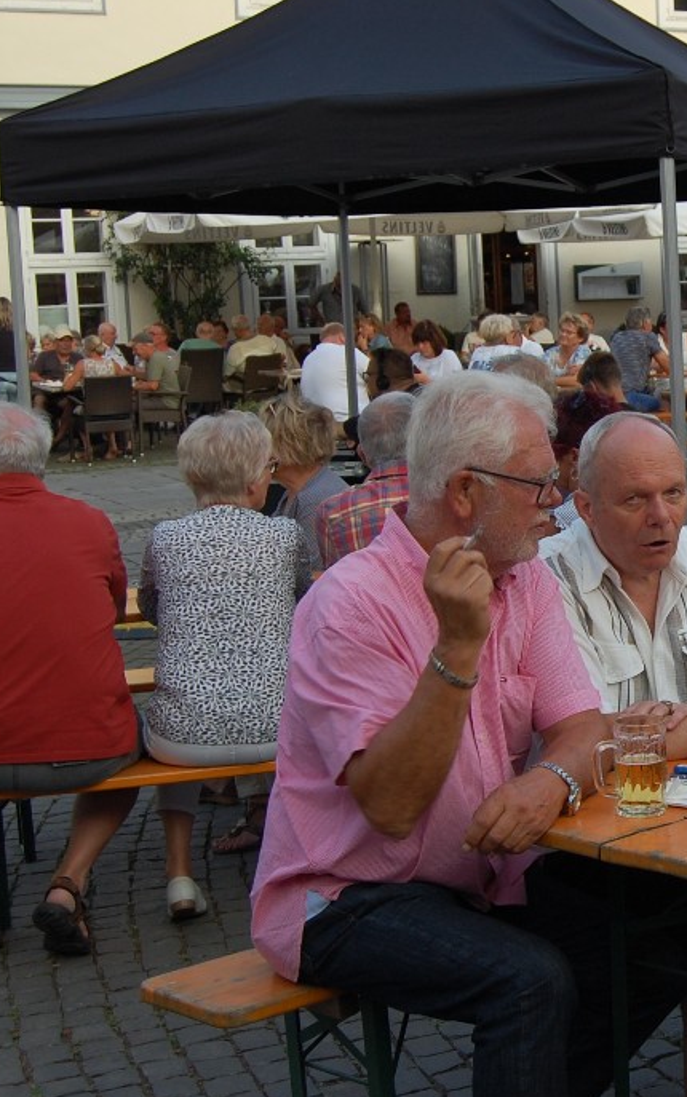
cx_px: 780
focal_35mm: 64
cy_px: 541
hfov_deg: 19.4
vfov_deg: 32.0
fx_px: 1915
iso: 220
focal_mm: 24
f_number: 5.6
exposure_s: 1/125
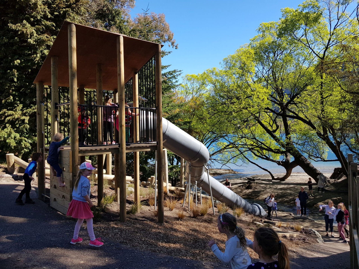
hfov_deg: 67.3
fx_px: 270
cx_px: 180
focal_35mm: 26
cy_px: 134
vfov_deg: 53.1
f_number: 1.7
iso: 40
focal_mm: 4.2
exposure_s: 1/984
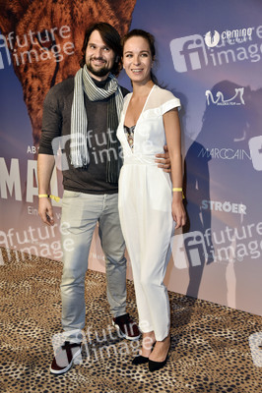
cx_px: 131
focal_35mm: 44
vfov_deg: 44.5
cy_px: 196
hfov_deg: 30.5
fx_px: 481
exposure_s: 1/125
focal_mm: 44
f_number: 5.6
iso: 1100
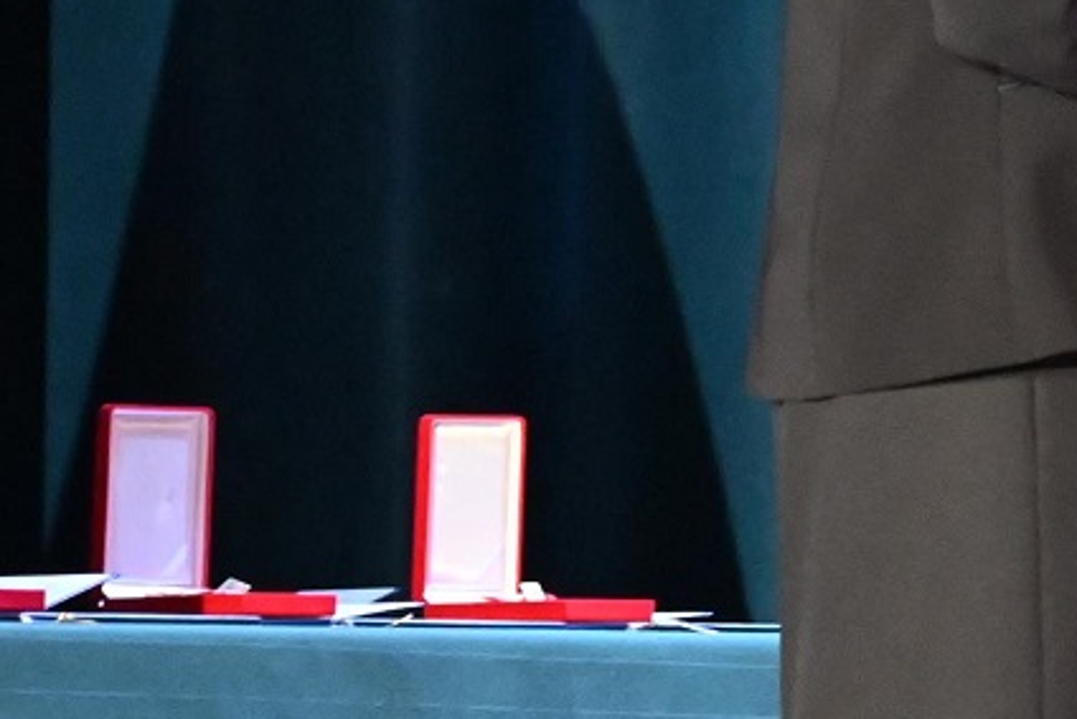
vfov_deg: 2.6
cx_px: 1440
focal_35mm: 528
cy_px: 300
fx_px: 15800
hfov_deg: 3.9
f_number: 4
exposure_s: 1/160
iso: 14400
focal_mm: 112
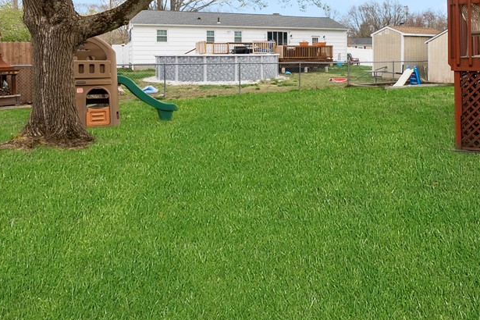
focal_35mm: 30
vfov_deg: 41.4
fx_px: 400
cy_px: 57
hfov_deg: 60.2
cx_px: 328
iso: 640
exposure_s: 1/800
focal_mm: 17
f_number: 7.1
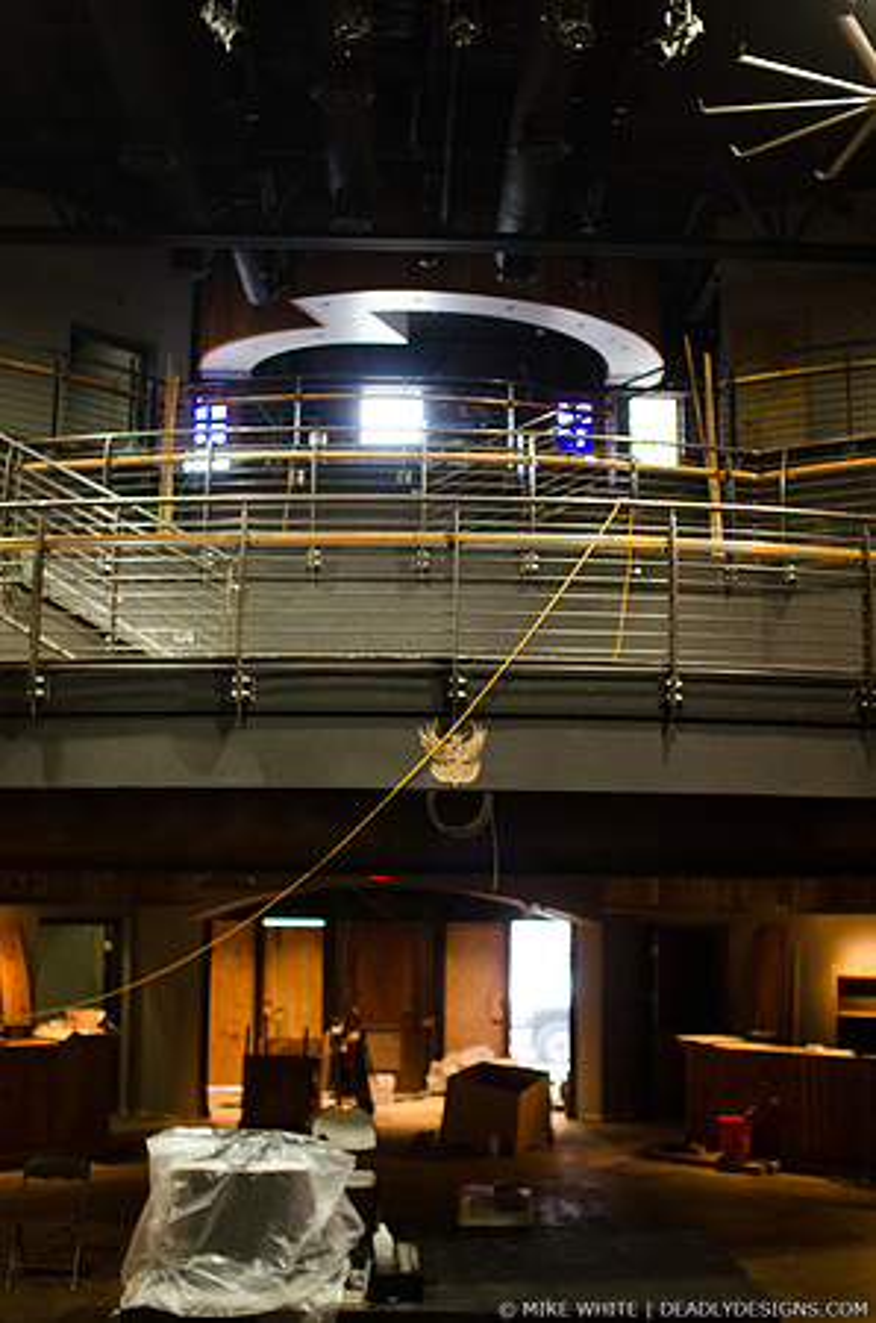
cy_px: 662
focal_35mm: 45
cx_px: 438
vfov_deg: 43.7
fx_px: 1650
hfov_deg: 29.7
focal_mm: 30
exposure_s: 1/160
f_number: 2.2
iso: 1000
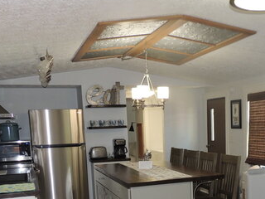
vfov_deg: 28.6
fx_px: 367
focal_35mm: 48
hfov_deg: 39.3
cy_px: 193
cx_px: 173
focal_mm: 4.3
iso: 200
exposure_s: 1/30
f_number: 3
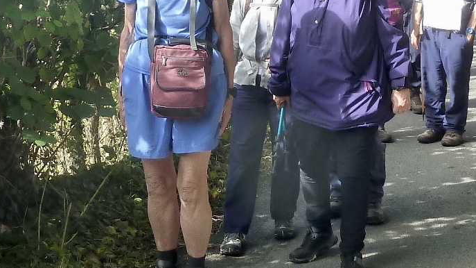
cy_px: 3
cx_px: 201
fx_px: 530
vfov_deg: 26.9
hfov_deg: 48.2
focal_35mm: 42
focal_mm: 4.1
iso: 125
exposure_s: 1/100
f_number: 3.3
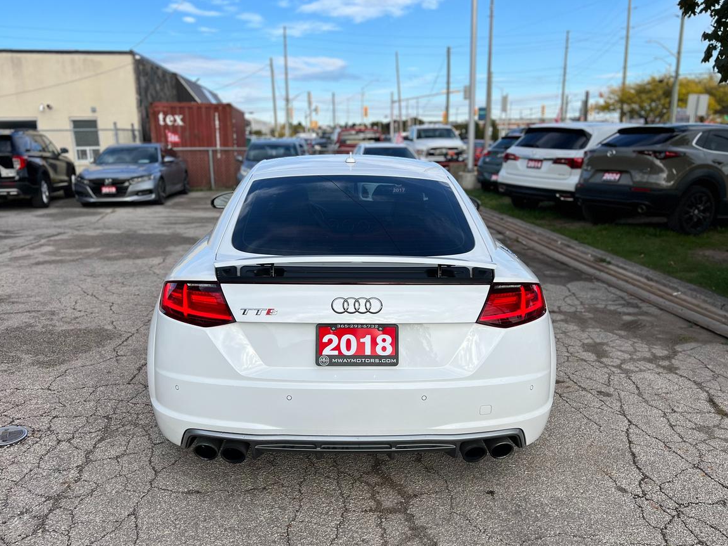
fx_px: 610
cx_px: 353
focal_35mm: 29
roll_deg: +1.6
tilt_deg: -13.9
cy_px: 294
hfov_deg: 61.6
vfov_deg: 48.2
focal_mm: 5.7
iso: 50
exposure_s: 1/2841
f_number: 1.5
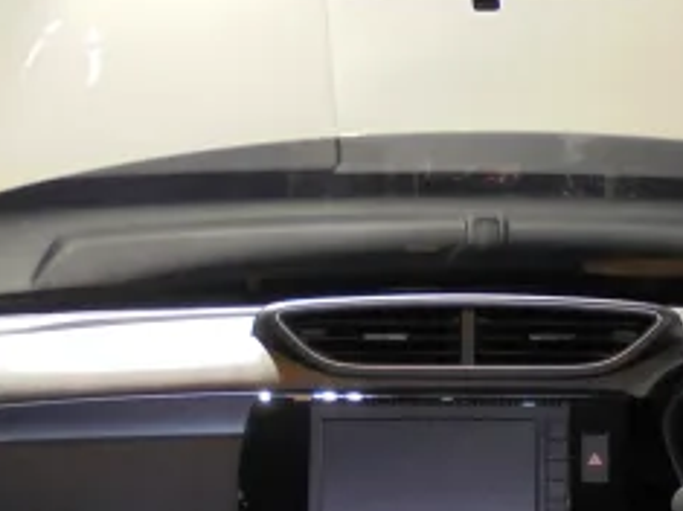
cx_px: 448
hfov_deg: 24.6
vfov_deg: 17.8
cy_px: 592
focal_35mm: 79
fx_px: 1558
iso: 200
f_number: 3.7
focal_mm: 5.3
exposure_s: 1/60
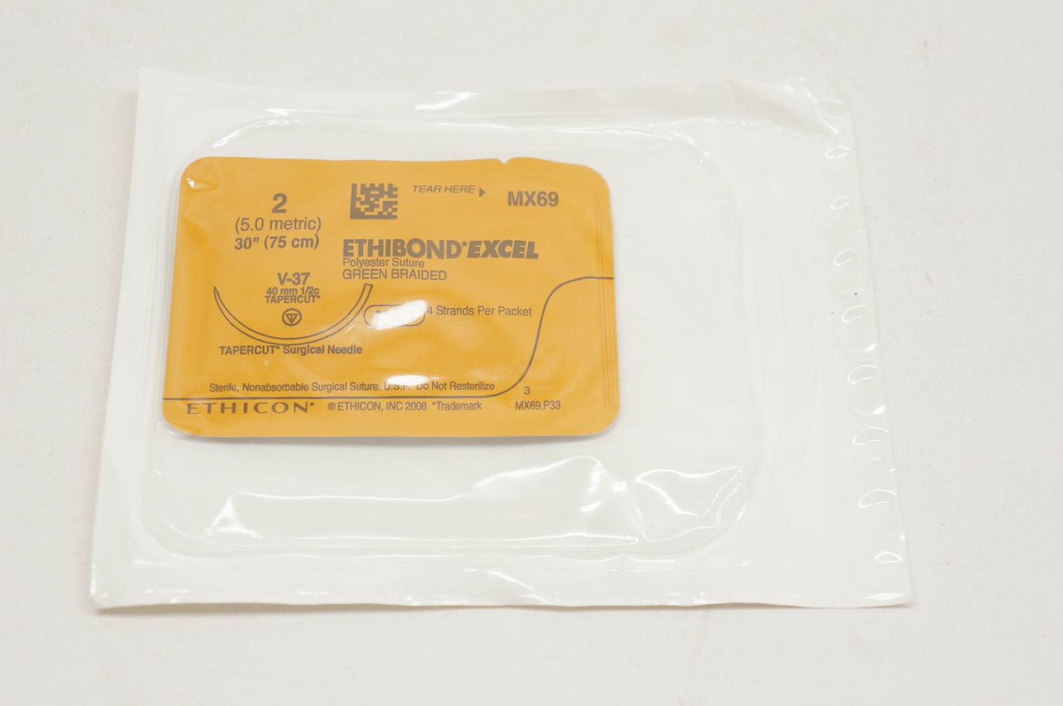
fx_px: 1902
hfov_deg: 31.2
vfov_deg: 21.0
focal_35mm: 64
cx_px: 532
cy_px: 353
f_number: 6.3
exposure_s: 1/80
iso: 400
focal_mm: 43
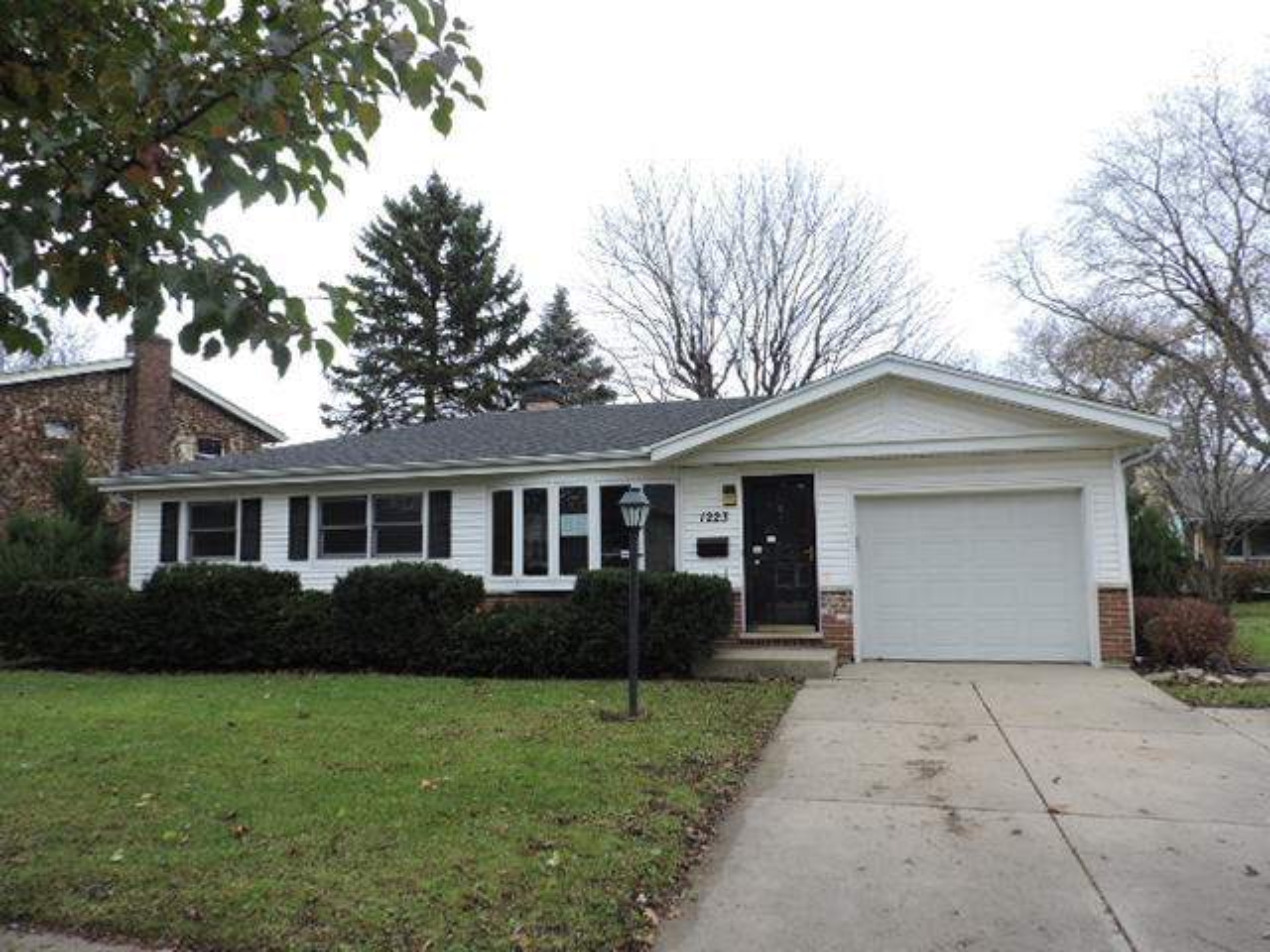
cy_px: 476
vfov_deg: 56.8
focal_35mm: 24
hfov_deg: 71.6
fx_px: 881
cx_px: 635
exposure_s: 1/80
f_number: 3
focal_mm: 4.3
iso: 100
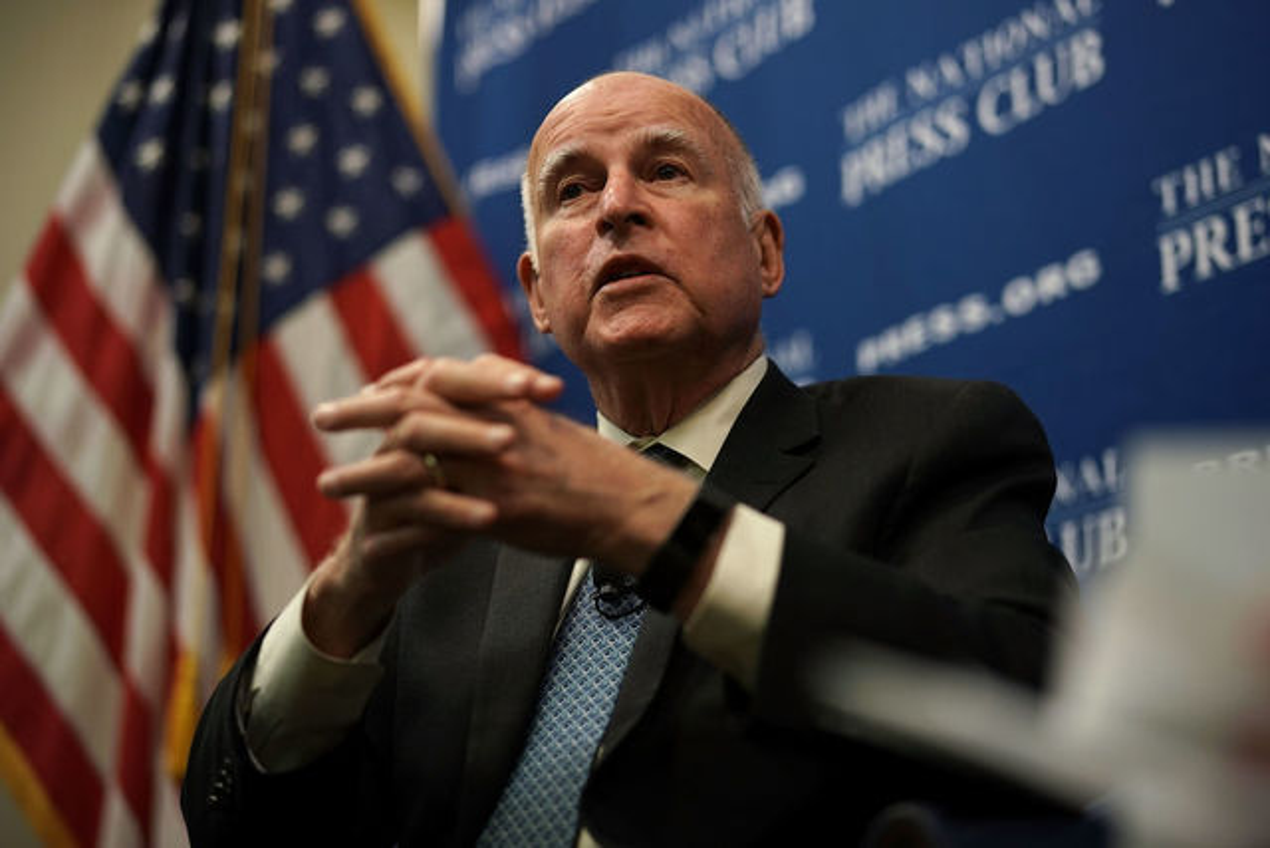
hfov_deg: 39.6
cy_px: 424
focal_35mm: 50
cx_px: 635
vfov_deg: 27.0
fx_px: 1764
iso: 250
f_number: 1.4
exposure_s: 1/400
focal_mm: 50
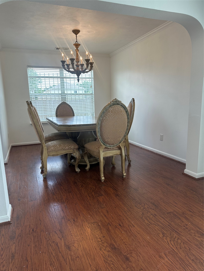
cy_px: 136
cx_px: 102
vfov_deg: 71.6
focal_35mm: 24
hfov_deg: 56.8
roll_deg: +0.4
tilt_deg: -9.9
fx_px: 189
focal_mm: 6.86
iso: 64
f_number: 1.78
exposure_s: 1/139
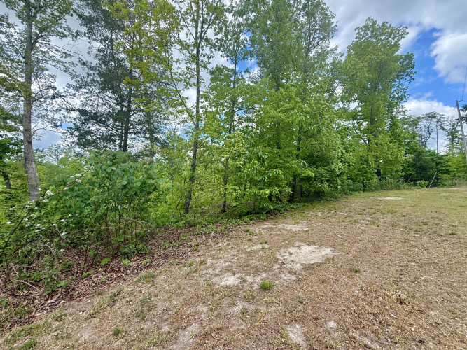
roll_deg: -1.1
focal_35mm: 14
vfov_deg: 85.7
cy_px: 175
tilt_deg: +3.0
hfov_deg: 102.1
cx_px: 234
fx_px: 189
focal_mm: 2.22
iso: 64
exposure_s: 1/486
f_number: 2.2
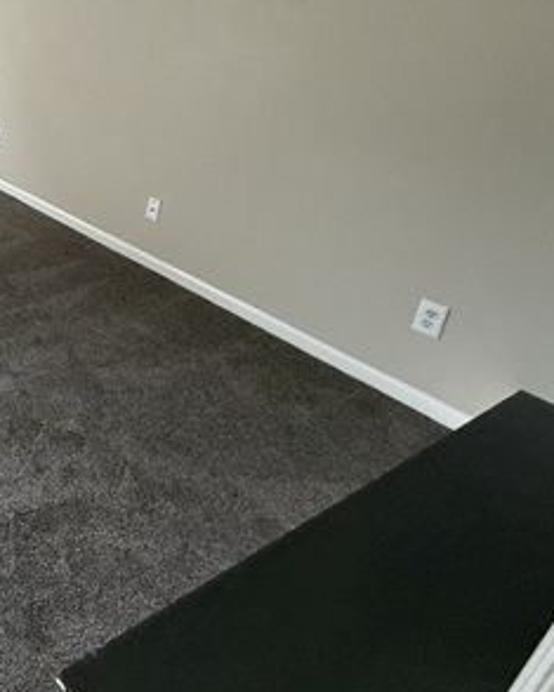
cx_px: -126
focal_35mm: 31
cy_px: 217
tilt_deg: -22.9
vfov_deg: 55.7
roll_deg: +0.3
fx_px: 636
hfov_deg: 35.7
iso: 500
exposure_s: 1/60
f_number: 2.2
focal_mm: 2.22
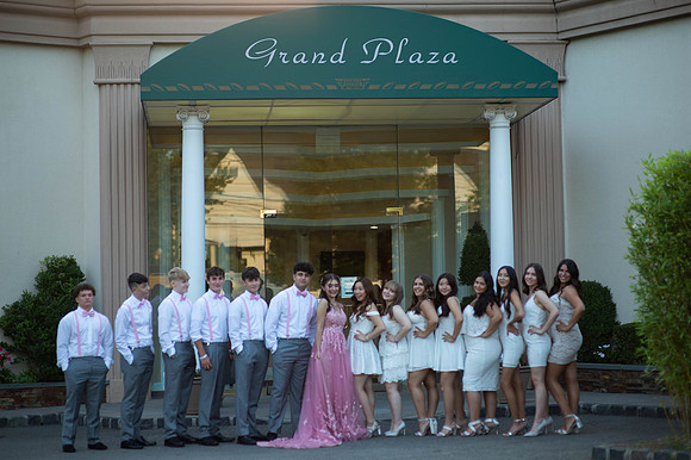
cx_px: 346
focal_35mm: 85
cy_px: 230
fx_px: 1631
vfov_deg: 16.1
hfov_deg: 23.9
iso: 250
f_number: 2
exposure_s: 1/1000
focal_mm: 85
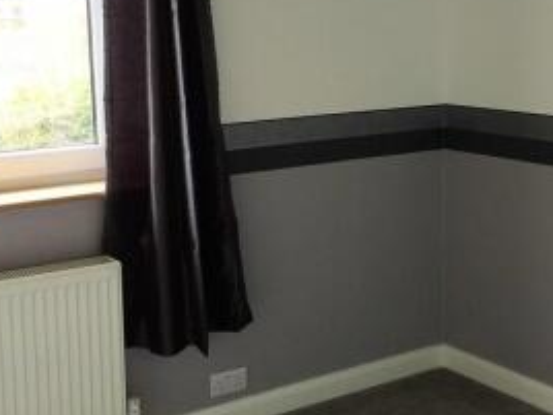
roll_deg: +1.0
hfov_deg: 30.5
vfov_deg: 23.2
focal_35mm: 63
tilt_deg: -9.8
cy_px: 156
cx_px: 372
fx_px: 1006
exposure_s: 1/50
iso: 40
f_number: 2.2
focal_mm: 4.15
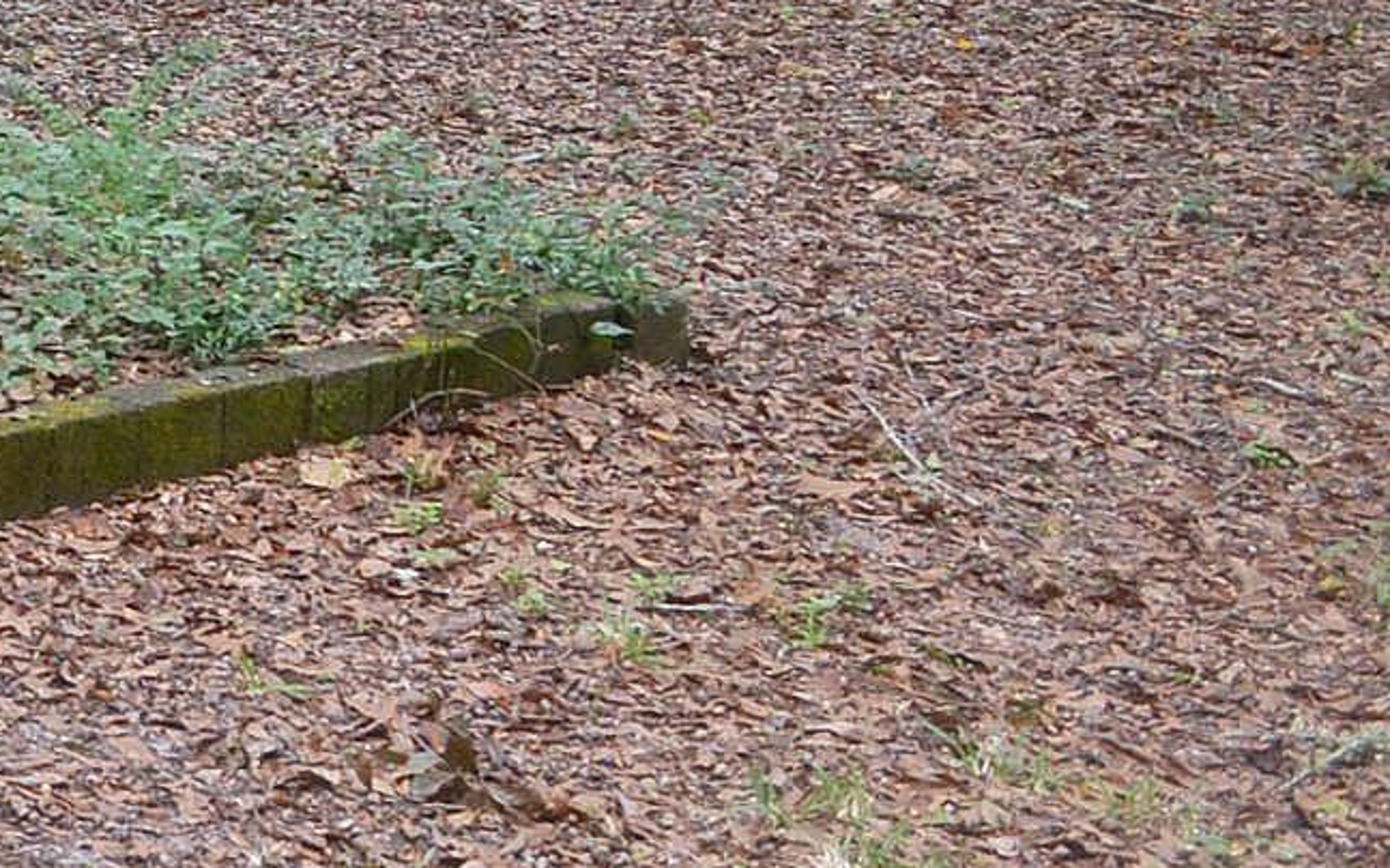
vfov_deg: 12.8
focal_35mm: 98
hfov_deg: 18.0
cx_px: -926
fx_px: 3711
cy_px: -331
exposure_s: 1/100
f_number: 5
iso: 400
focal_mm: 18
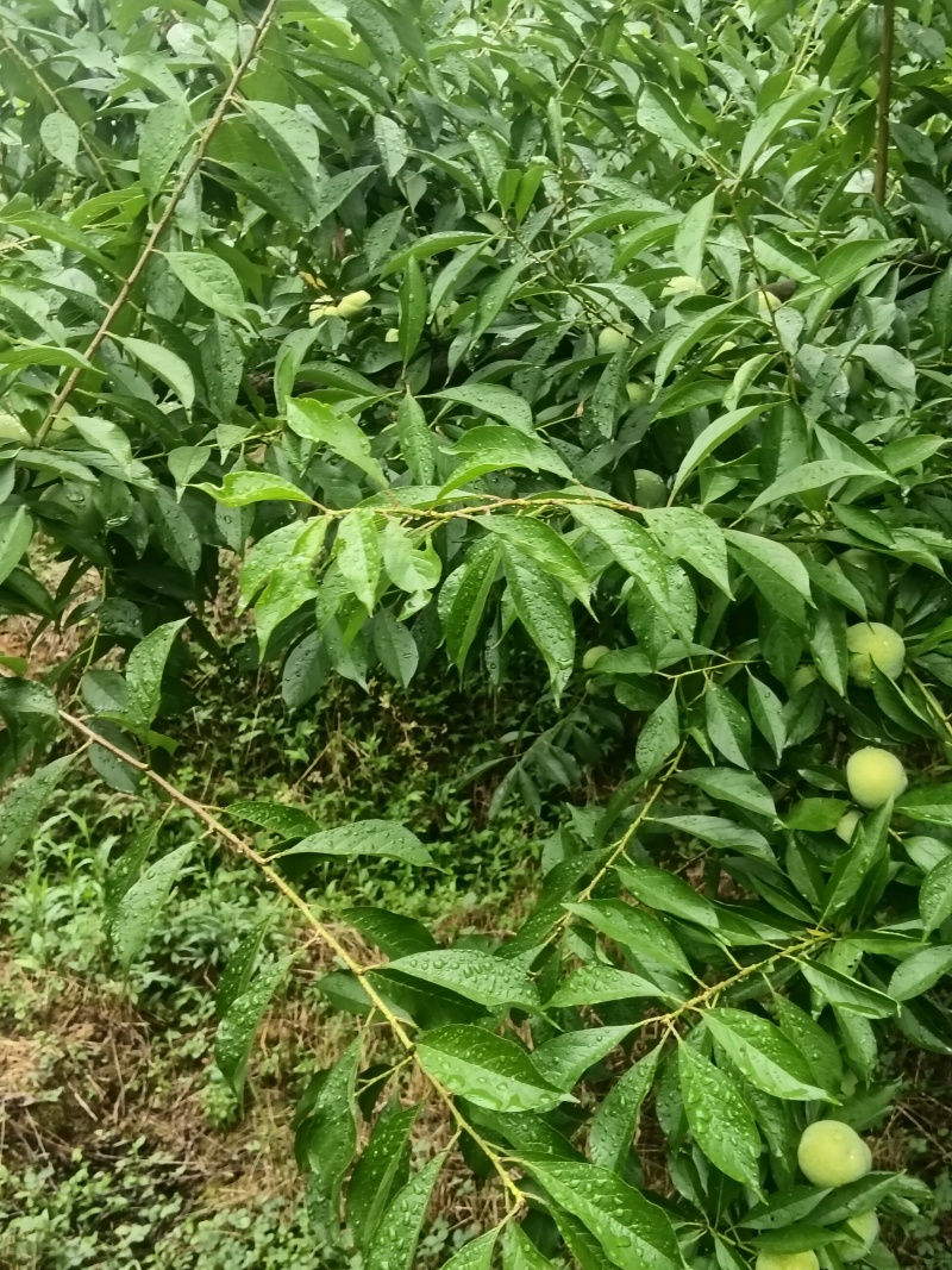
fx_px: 1540
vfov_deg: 44.8
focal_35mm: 42
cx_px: 476
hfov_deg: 34.3
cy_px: 635
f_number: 1.8
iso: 274
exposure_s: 1/100
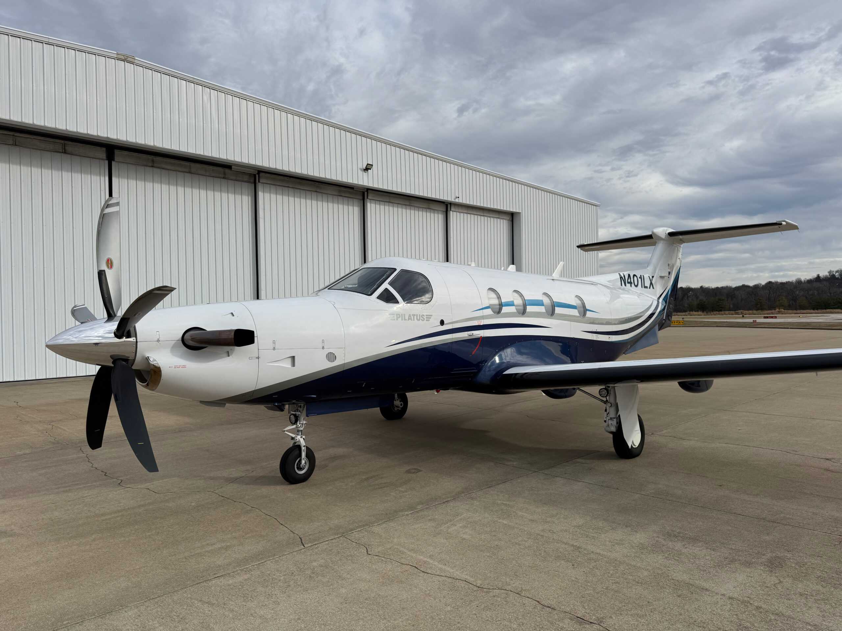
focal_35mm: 24
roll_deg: +1.2
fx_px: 584
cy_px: 316
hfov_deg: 71.6
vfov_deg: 56.8
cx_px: 421
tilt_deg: +2.8
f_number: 1.78
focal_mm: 6.76
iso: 80
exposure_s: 1/5348
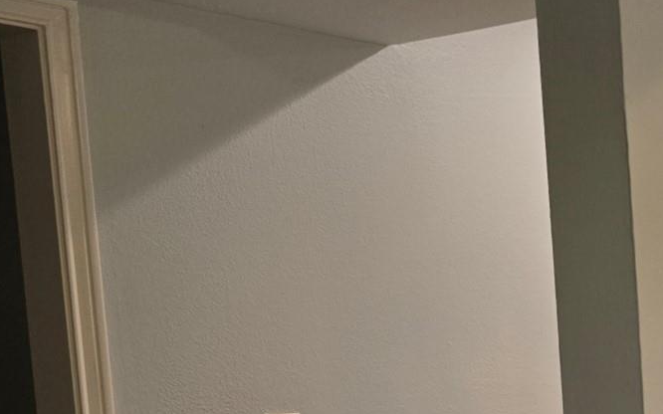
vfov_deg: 16.5
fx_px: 1355
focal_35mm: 75
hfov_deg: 22.3
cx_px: 1009
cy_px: 520
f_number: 1.7
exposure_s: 1/120
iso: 125
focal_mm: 6.3
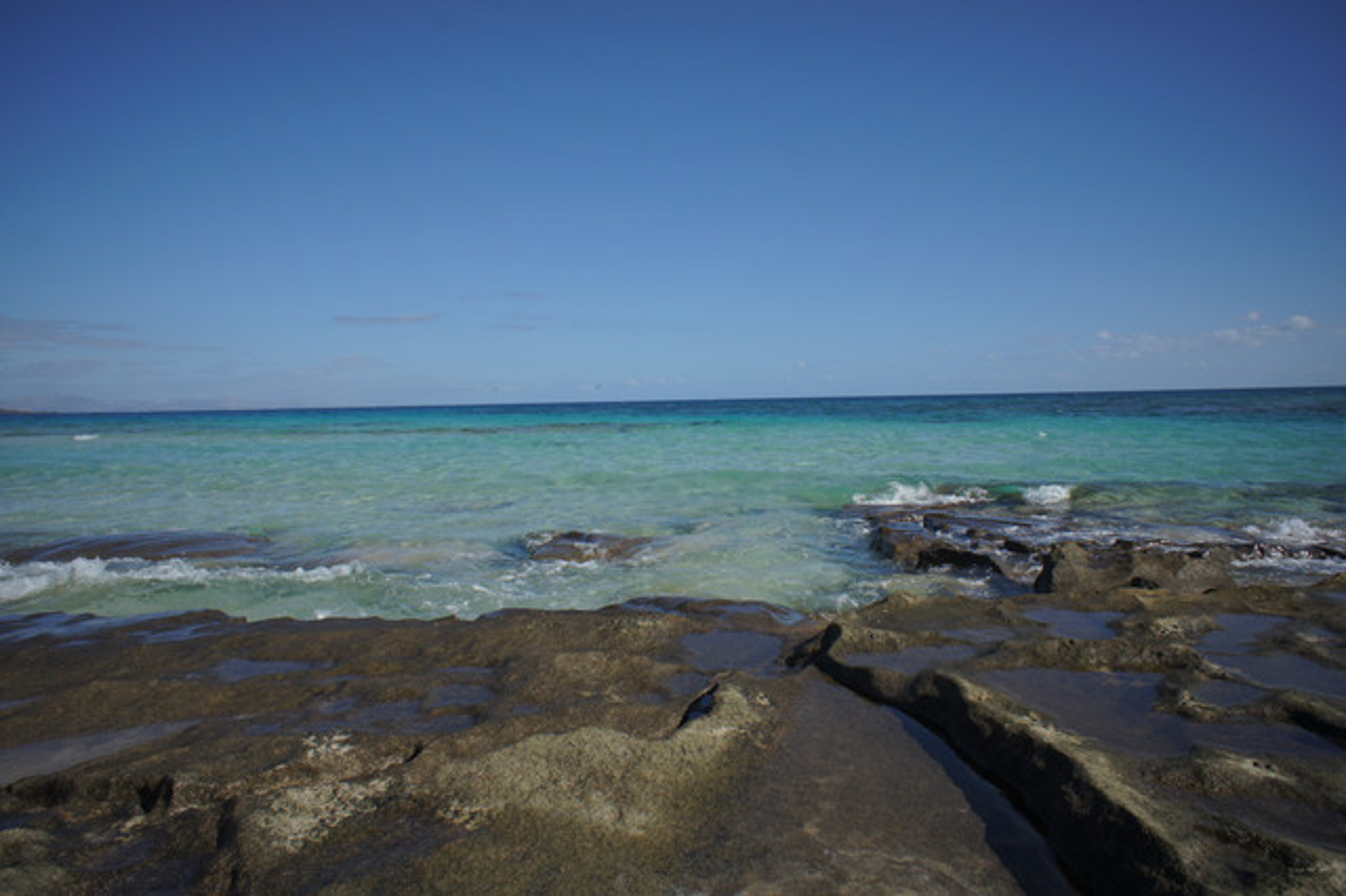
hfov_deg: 73.8
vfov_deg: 53.1
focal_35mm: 24
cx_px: 673
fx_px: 897
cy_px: 448
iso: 200
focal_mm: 16
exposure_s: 1/800
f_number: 7.1
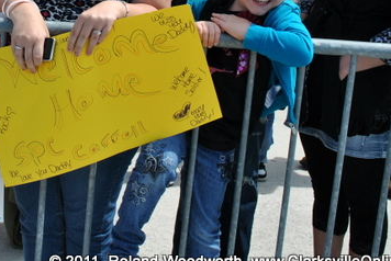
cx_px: 23
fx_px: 880
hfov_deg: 24.2
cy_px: -5
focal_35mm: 81
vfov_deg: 16.5
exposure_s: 1/320
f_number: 9
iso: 100
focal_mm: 24
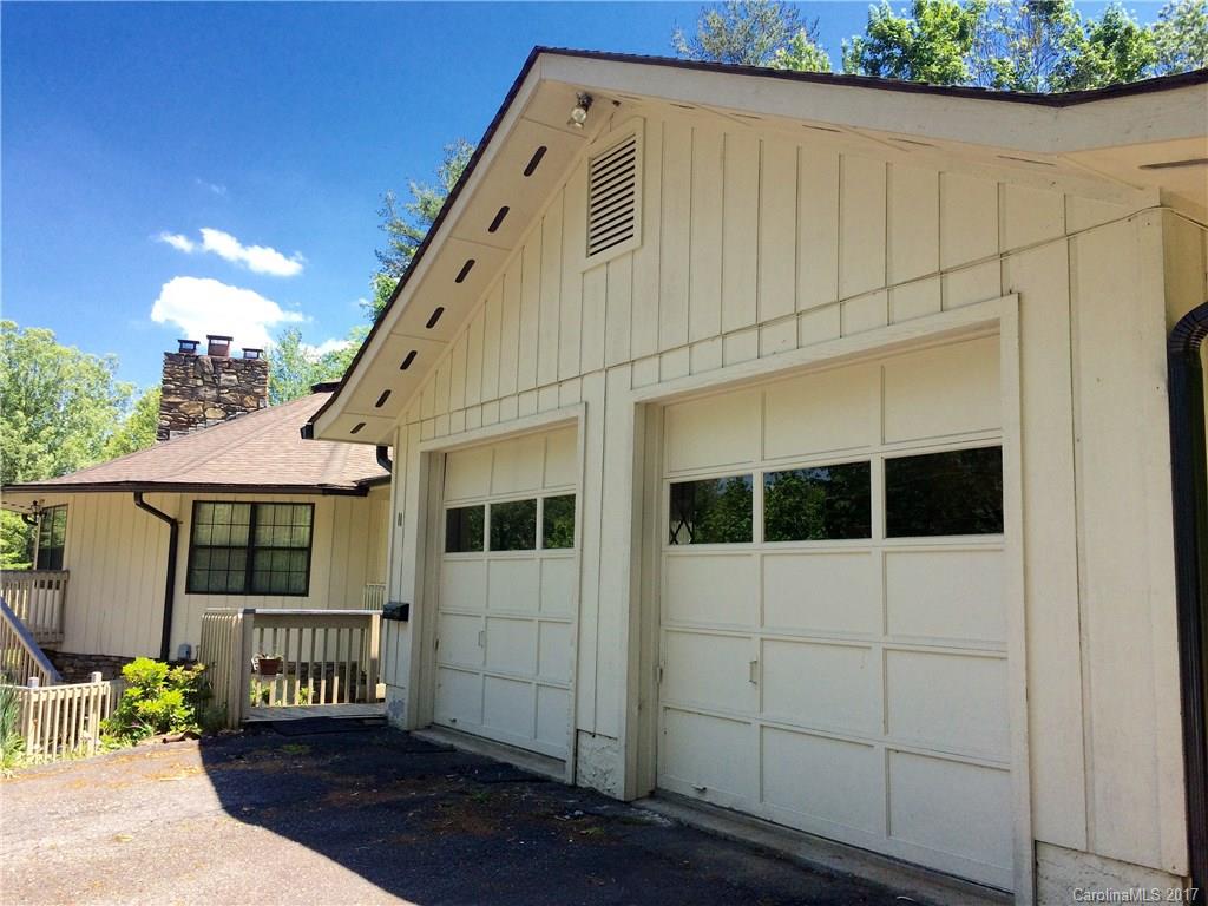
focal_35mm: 29
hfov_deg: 61.7
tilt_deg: +7.7
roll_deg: -0.4
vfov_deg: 48.2
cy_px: 453
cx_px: 604
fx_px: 1012
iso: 32
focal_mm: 4.15
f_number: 2.2
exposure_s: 1/1053
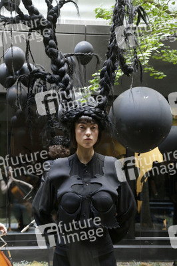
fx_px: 384
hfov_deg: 25.9
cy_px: 133
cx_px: 88
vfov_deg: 38.2
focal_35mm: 52
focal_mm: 52
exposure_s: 1/160
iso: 4000
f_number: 5.6
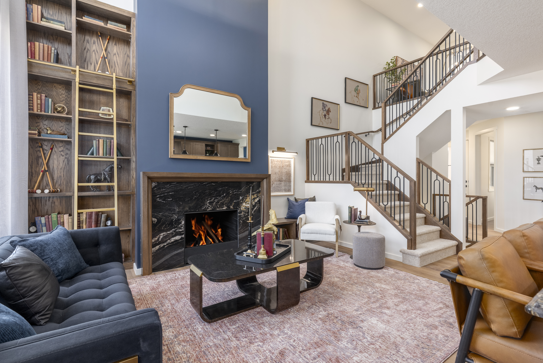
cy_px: 182
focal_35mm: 17
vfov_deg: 70.5
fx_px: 256
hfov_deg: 93.3
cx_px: 272
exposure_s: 1/200
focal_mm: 17
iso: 640
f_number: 6.3
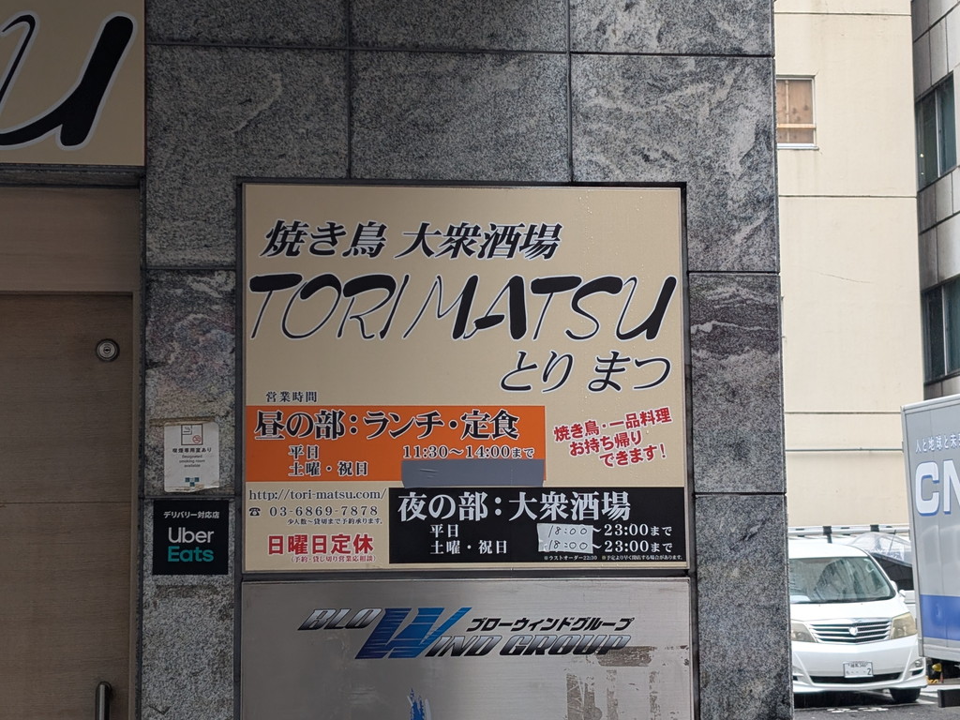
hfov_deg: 38.9
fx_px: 1359
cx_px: 480
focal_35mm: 49
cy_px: 360
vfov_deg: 29.7
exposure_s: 1/110
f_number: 1.68
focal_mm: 6.9
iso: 47
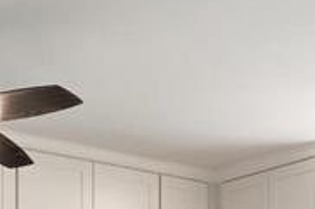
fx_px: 787
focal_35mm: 90
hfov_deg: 21.6
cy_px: 378
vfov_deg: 13.6
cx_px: 332
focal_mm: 8
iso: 400
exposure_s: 1/5
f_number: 8
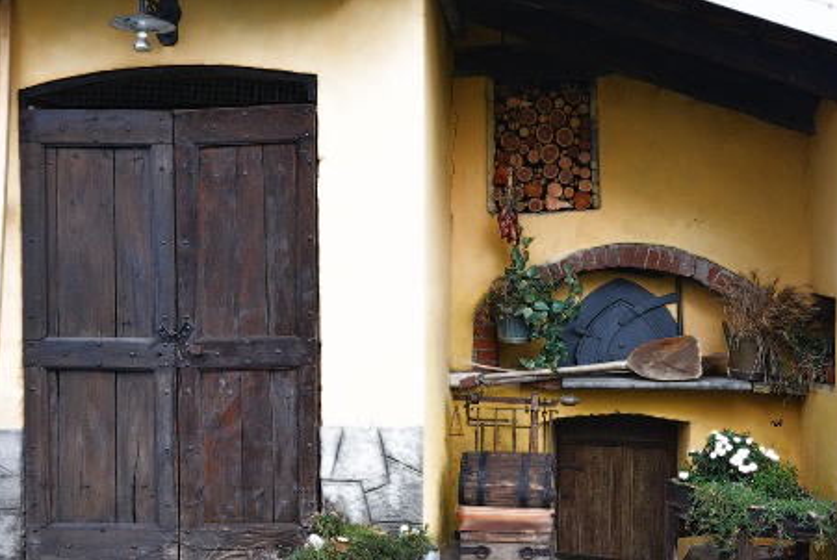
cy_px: 299
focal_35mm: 50
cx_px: 495
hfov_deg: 39.4
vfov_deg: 27.1
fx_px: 1164
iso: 1250
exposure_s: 1/640
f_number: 5
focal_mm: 42
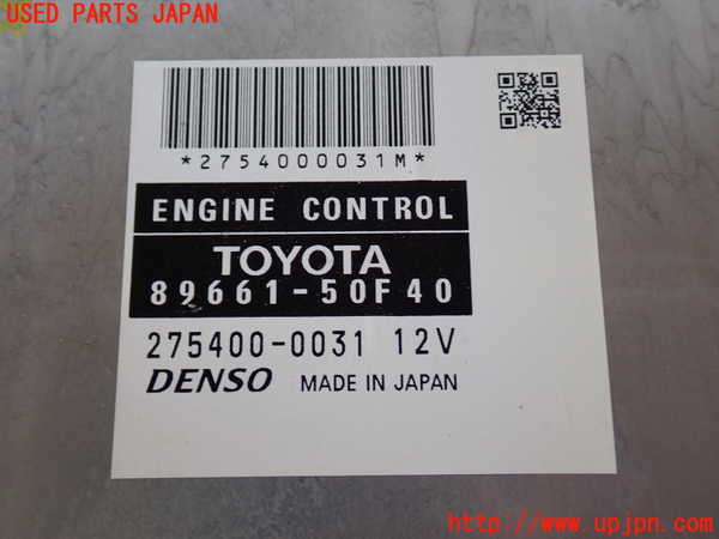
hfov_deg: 49.0
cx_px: 360
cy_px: 270
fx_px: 789
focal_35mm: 38
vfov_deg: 37.7
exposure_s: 1/60
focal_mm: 6.83
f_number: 2.7
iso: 200
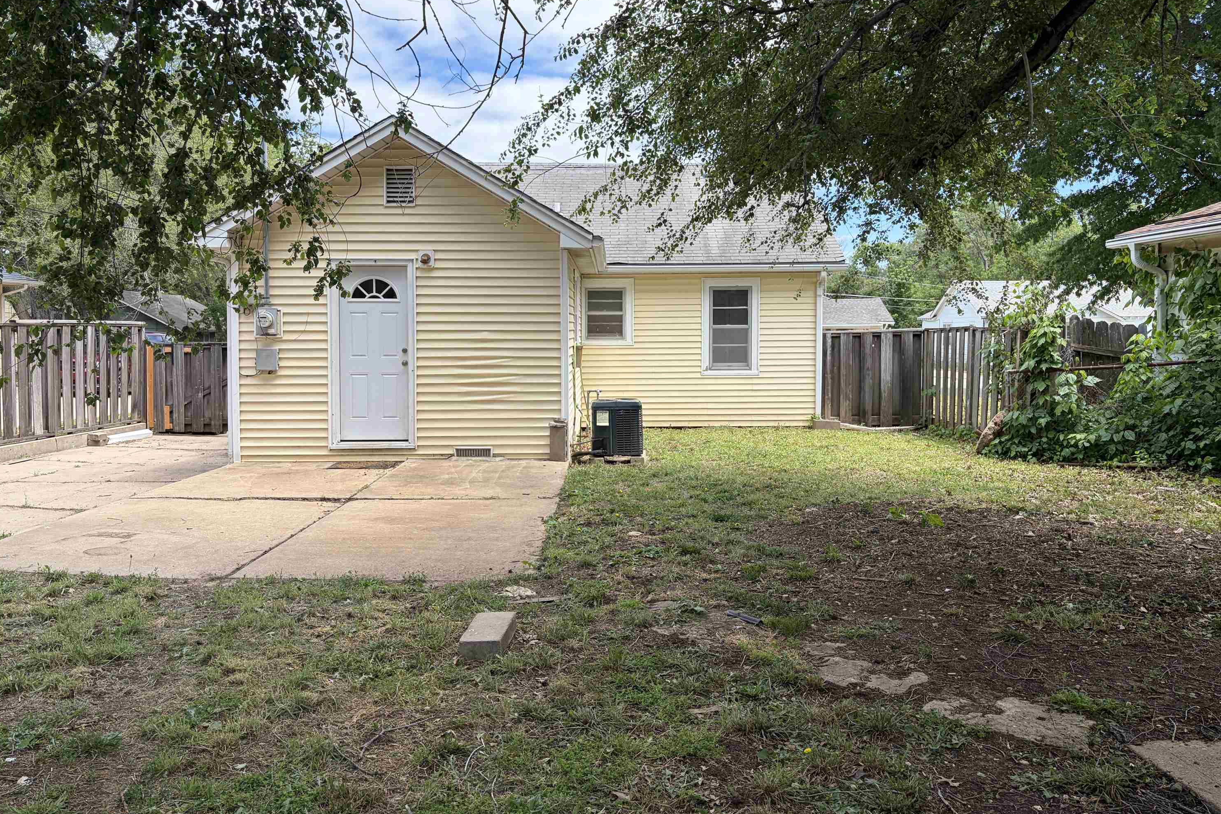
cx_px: 609
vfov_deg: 46.3
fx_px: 950
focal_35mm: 28
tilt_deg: -0.6
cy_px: 356
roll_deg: +1.3
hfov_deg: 65.5
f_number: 1.6
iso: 50
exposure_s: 1/1484
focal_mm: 5.96
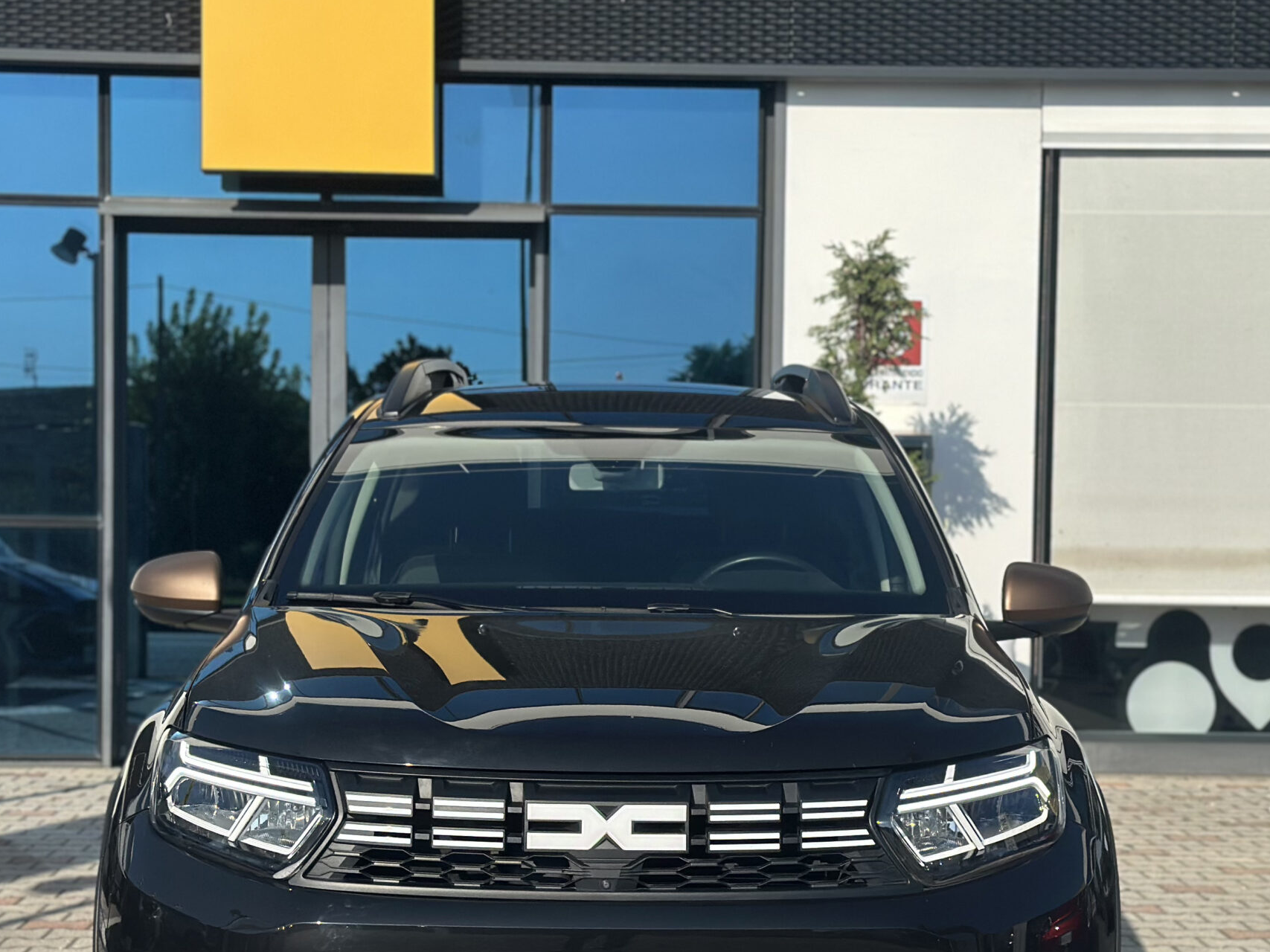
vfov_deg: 20.4
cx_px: 644
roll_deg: -0.9
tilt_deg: -1.1
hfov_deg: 27.0
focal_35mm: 72
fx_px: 2641
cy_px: 605
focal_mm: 6.86
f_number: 1.78
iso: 100
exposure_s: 1/8929
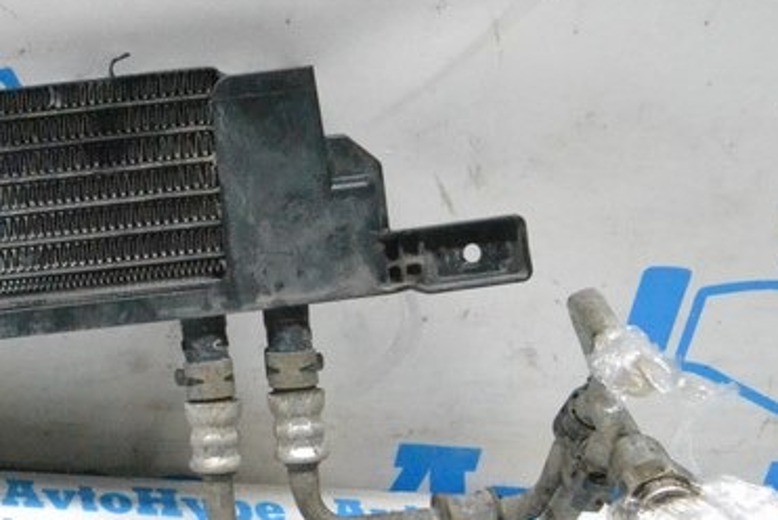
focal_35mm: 91
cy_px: 131
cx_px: -201
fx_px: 1968
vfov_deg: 15.0
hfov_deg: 20.6
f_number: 9
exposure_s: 1/160
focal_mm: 22
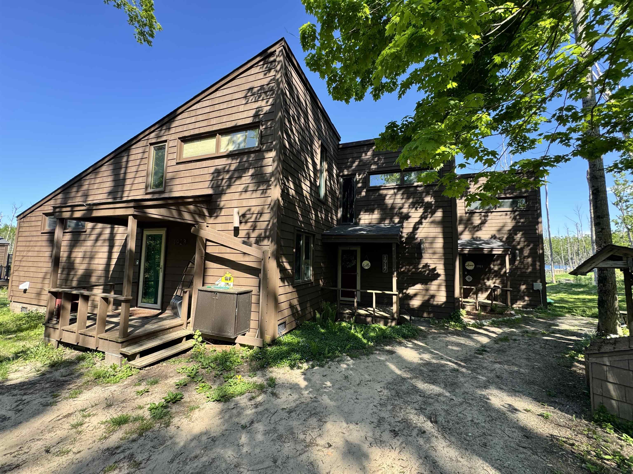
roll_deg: +0.0
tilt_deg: +8.3
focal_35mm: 14
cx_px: 316
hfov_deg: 102.1
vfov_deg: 85.7
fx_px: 256
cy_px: 237
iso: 40
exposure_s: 1/219
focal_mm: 2.22
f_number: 2.2
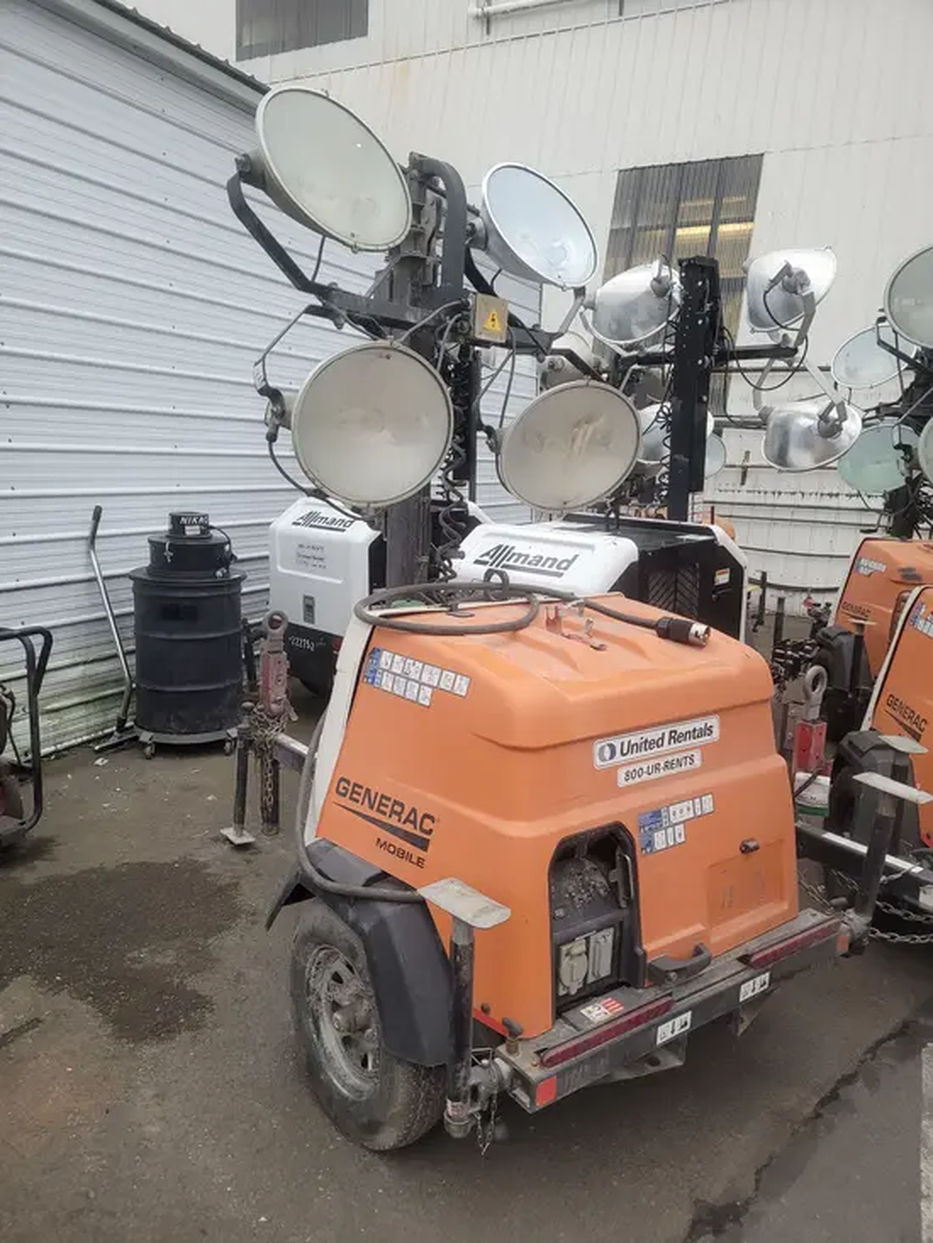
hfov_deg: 53.1
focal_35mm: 26
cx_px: 466
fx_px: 934
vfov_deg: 67.3
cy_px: 622
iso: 320
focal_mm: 5.4
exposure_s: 1/120
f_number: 1.8
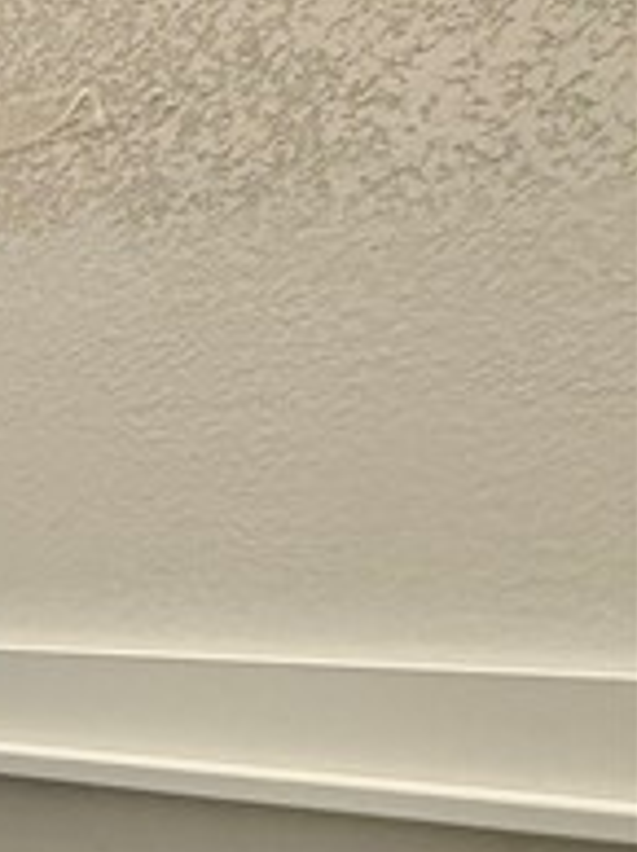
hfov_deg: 12.9
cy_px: 817
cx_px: -1046
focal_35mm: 74
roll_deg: -0.8
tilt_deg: -7.3
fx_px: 1820
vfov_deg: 25.3
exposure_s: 1/120
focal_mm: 2.22
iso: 125
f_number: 2.2
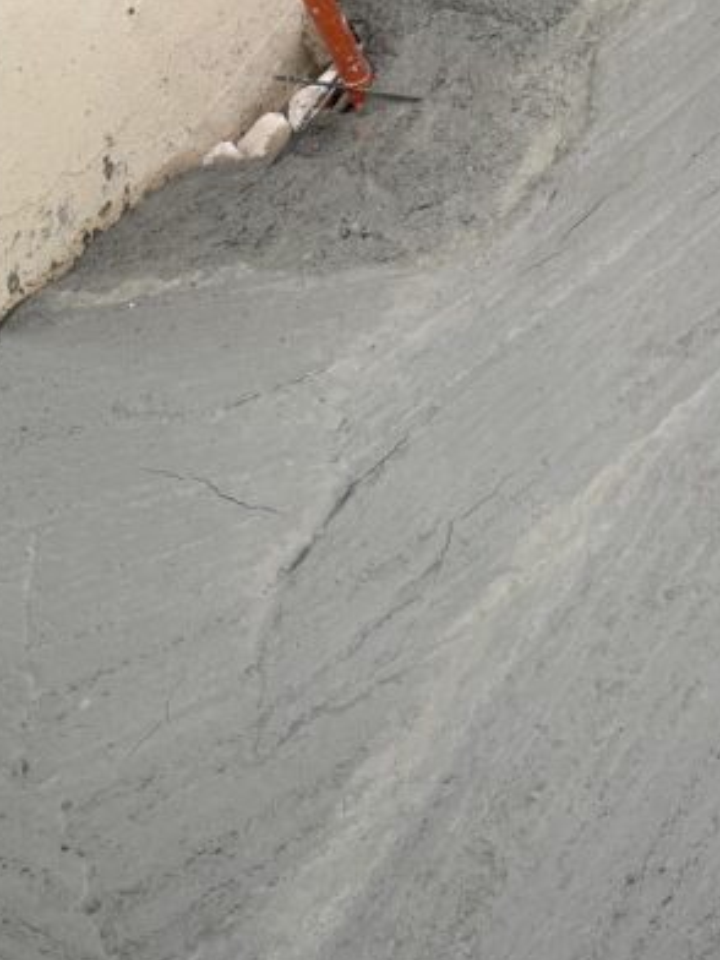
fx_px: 1886
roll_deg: +15.6
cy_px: 34
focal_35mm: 68
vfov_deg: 27.2
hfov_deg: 21.1
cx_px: 669
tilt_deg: -41.0
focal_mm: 4.2
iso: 64
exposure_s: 1/121
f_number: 1.6
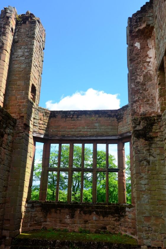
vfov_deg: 60.2
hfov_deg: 42.3
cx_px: 85
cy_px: 132
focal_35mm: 31
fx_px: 214
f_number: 11
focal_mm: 18
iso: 200
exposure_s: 1/160
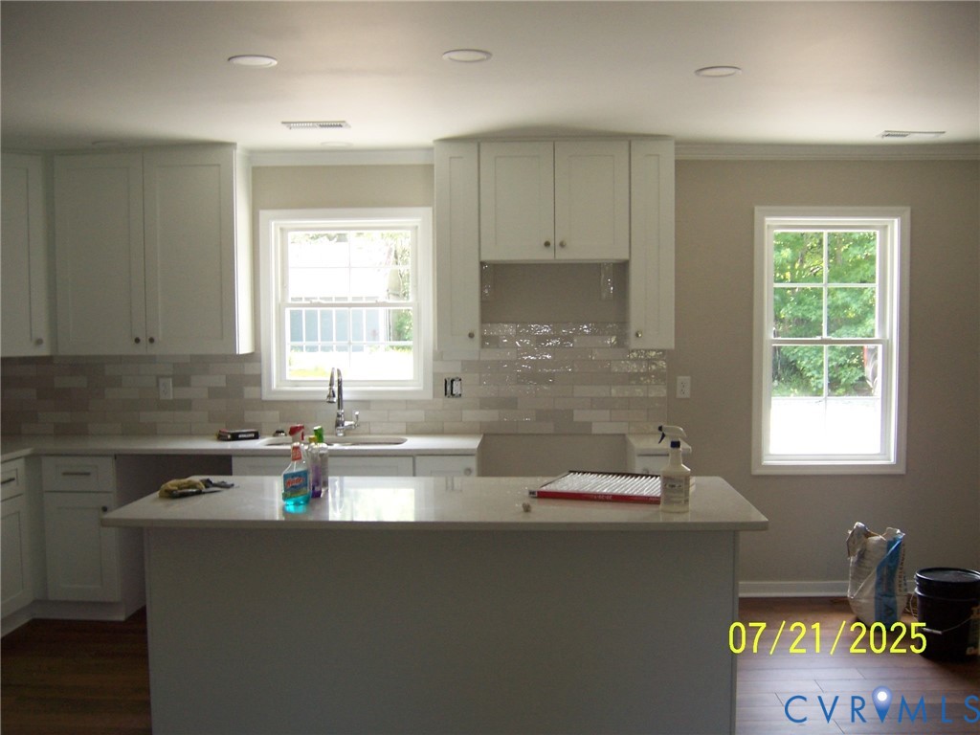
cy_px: 368
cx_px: 490
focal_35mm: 36
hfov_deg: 51.4
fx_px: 1019
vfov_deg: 39.7
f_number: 2.8
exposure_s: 1/60
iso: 125
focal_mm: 6.2
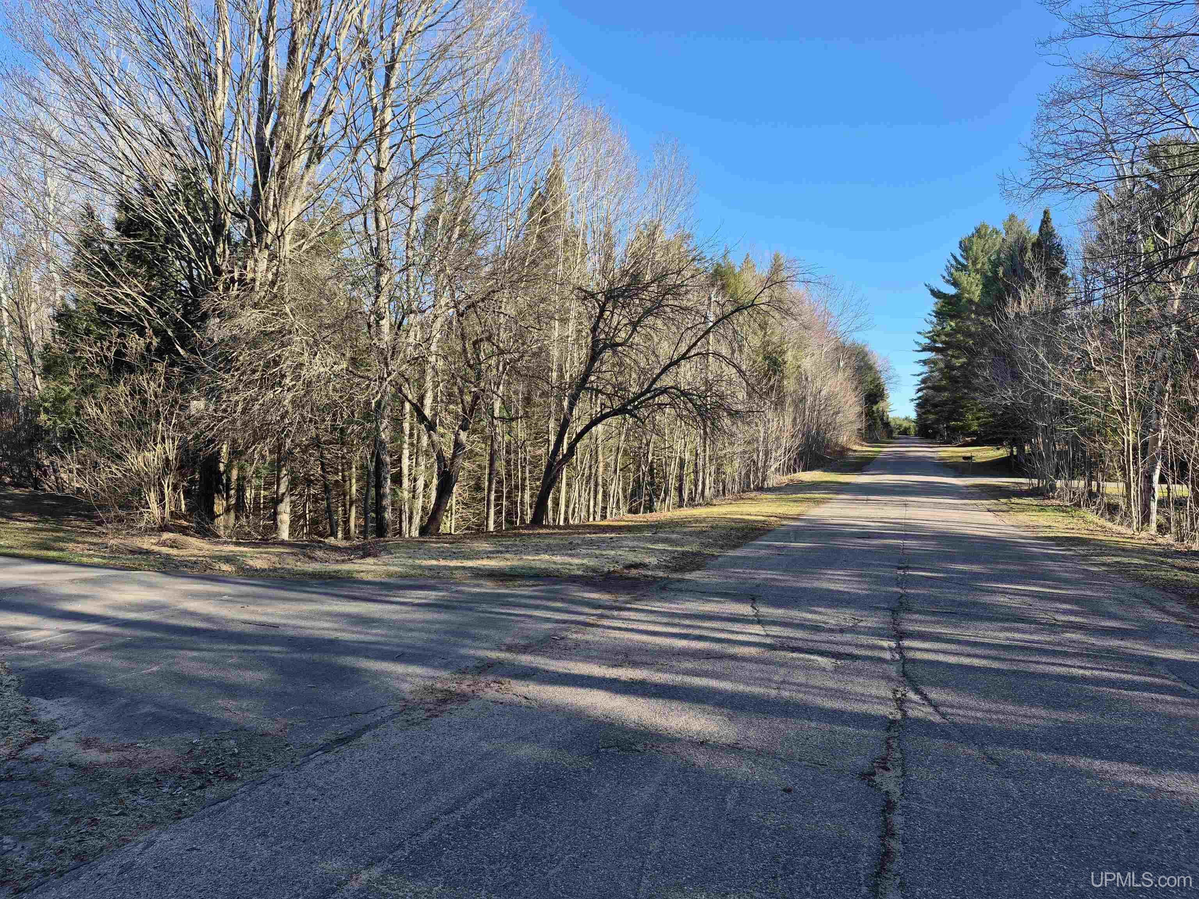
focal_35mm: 23
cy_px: 450
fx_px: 797
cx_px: 600
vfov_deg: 58.9
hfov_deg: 73.9
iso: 25
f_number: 1.8
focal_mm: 5.4
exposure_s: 1/560
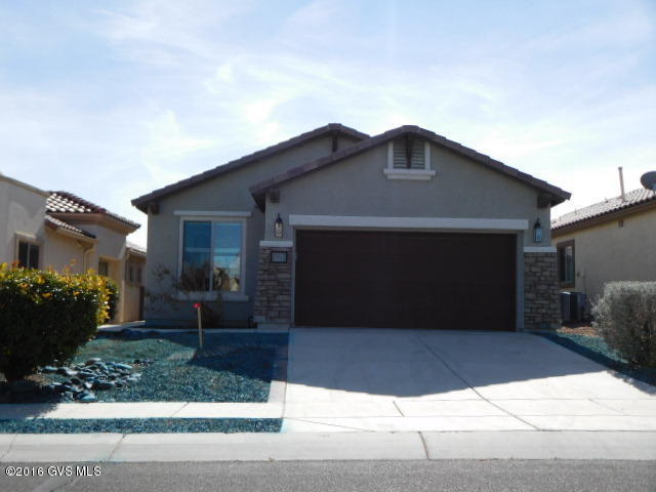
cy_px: 246
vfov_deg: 36.0
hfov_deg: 46.8
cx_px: 328
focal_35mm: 40
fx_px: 758
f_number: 3.9
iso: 125
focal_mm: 7.1
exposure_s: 1/1250
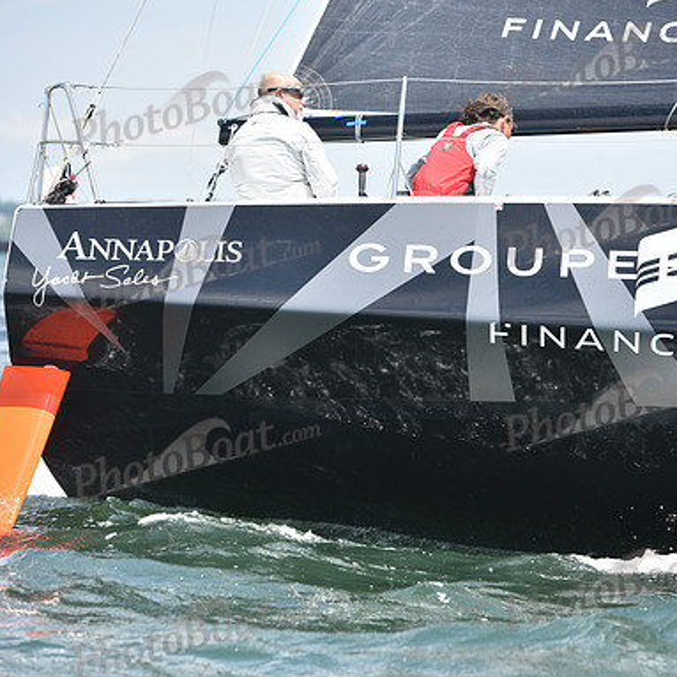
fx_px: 4270
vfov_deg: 9.1
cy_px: 338
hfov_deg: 9.1
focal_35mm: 193
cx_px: 414
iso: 250
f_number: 4
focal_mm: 150
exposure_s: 1/1250
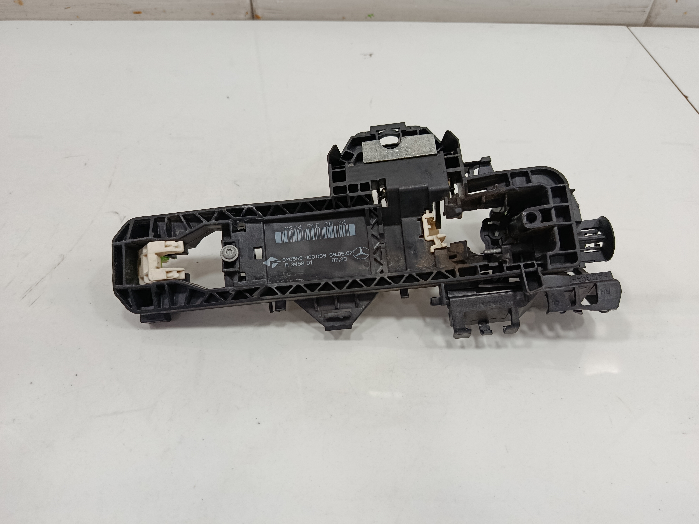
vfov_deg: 56.8
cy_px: 262
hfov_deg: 71.6
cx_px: 350
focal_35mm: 24
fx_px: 485
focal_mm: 5.24
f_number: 1.7
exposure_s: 1/100
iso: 899
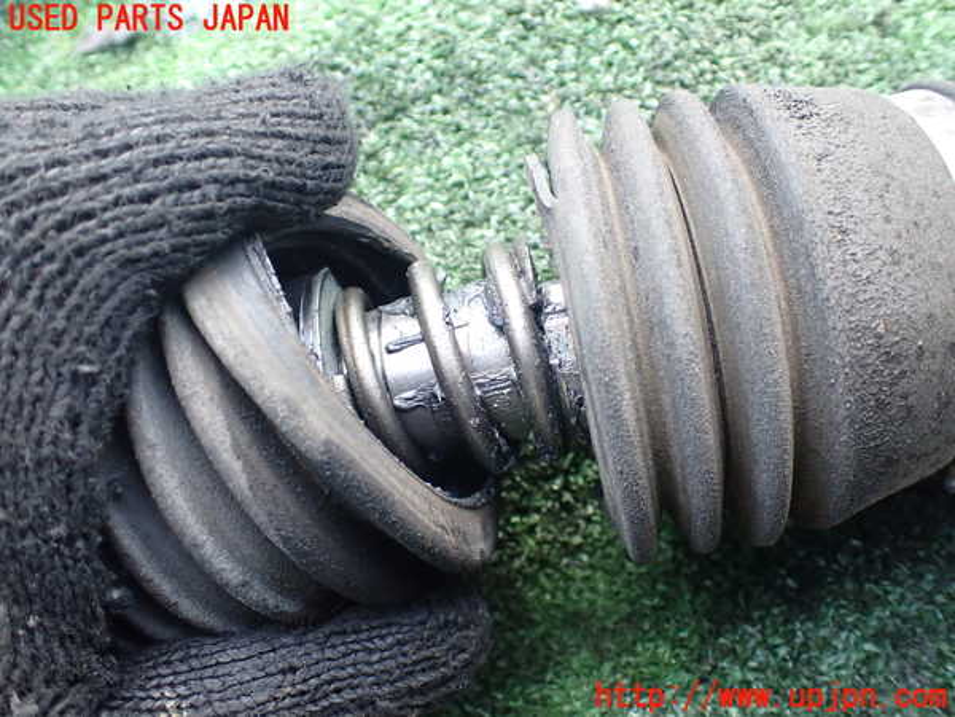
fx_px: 828
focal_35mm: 30
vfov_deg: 46.8
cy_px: 358
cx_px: 478
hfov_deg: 60.0
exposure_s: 1/125
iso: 500
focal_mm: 5.4
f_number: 2.3
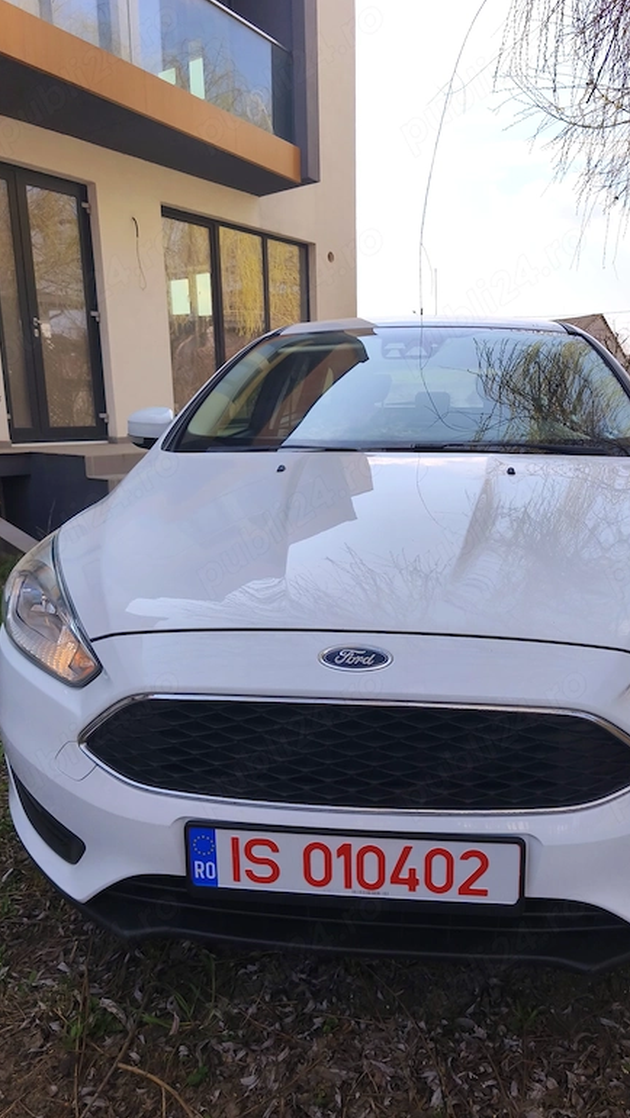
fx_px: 772
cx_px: 390
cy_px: 567
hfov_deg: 44.1
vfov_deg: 71.9
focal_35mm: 26
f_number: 1.7
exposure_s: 1/2570
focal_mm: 5.35
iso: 80
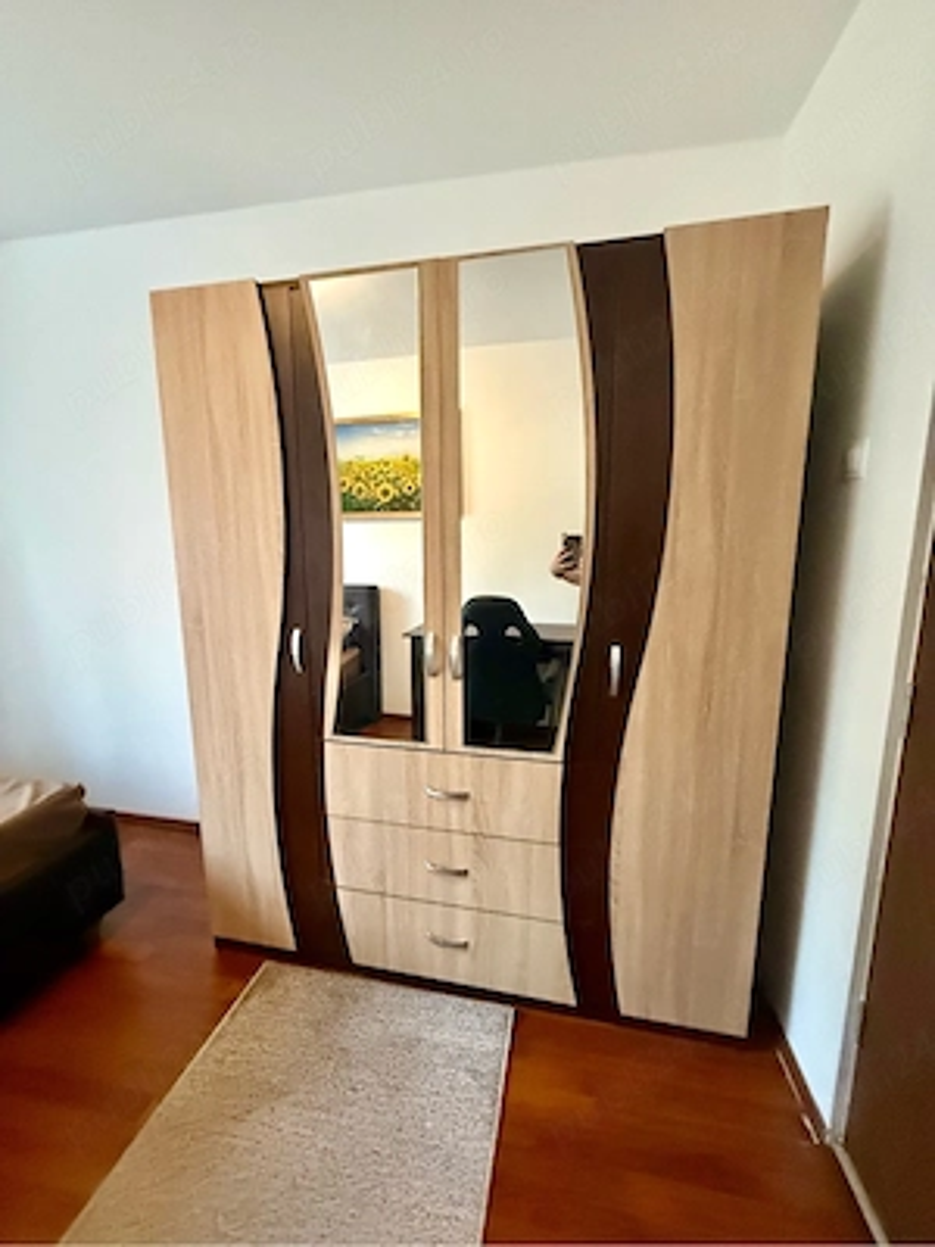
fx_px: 504
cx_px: 468
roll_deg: +0.6
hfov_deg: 85.7
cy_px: 624
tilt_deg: -7.3
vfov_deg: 102.1
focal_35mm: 14
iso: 1000
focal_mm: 2.22
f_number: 2.2
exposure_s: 1/60
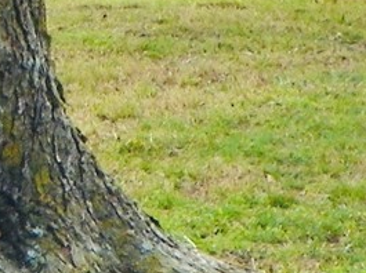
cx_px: -269
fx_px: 3294
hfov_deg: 6.2
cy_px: -105
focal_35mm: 312
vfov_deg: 4.7
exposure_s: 1/250
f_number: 4
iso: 64
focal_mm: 7.6
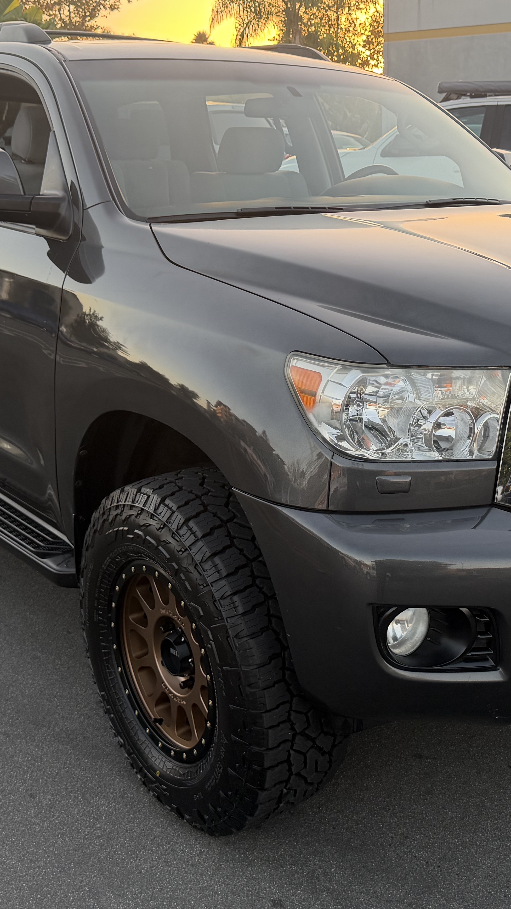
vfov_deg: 47.3
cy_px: 410
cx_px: 323
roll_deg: +0.8
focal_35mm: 43
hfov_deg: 27.6
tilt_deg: -14.2
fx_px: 1036
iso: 80
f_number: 1.78
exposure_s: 1/181
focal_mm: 6.76
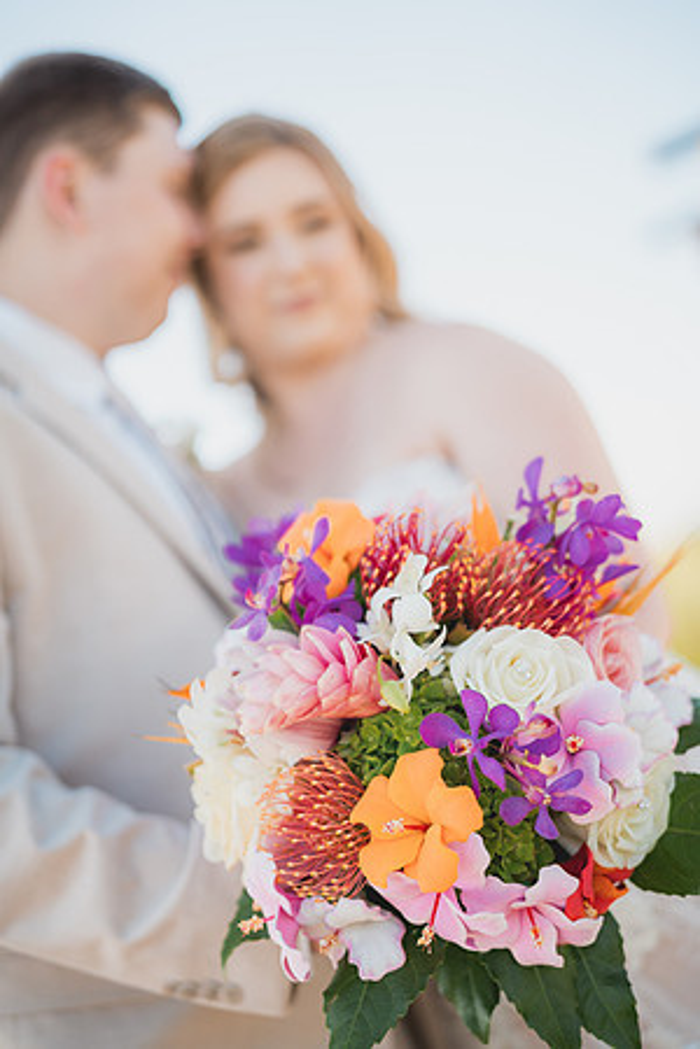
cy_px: 524
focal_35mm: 50
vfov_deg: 39.6
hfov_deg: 27.0
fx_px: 1458
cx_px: 350
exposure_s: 1/1600
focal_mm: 50
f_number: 1.4
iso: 125
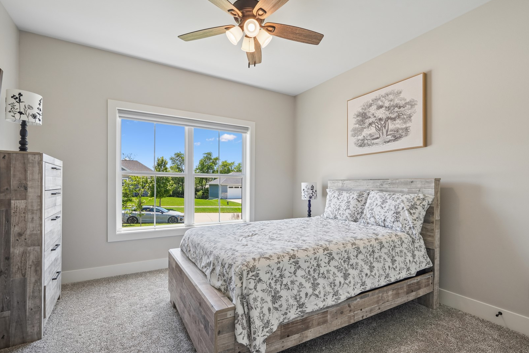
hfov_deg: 93.2
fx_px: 250
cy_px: 184
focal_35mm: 17
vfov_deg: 70.4
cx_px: 280
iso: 400
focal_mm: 16
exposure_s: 1/50
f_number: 10
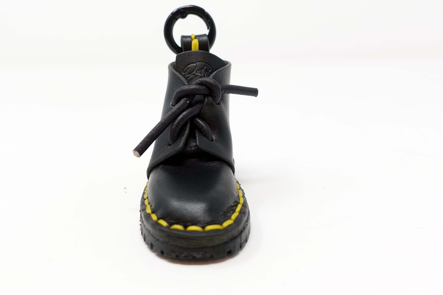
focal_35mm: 34
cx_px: 220
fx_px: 418
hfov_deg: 55.8
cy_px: 125
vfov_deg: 38.8
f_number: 3.5
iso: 160
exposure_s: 1/50
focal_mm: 9.4
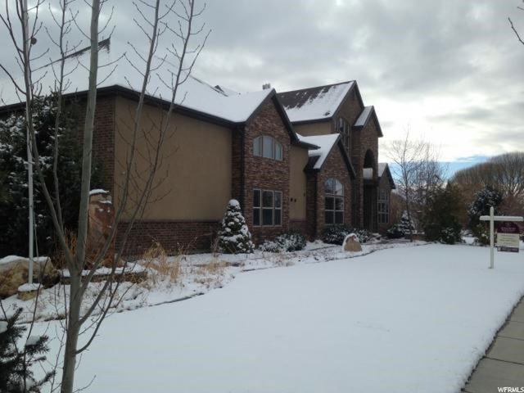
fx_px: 500
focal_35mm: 33
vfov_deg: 42.9
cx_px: 262
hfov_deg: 55.4
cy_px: 196
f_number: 2.4
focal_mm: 4.12
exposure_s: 1/1178
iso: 50
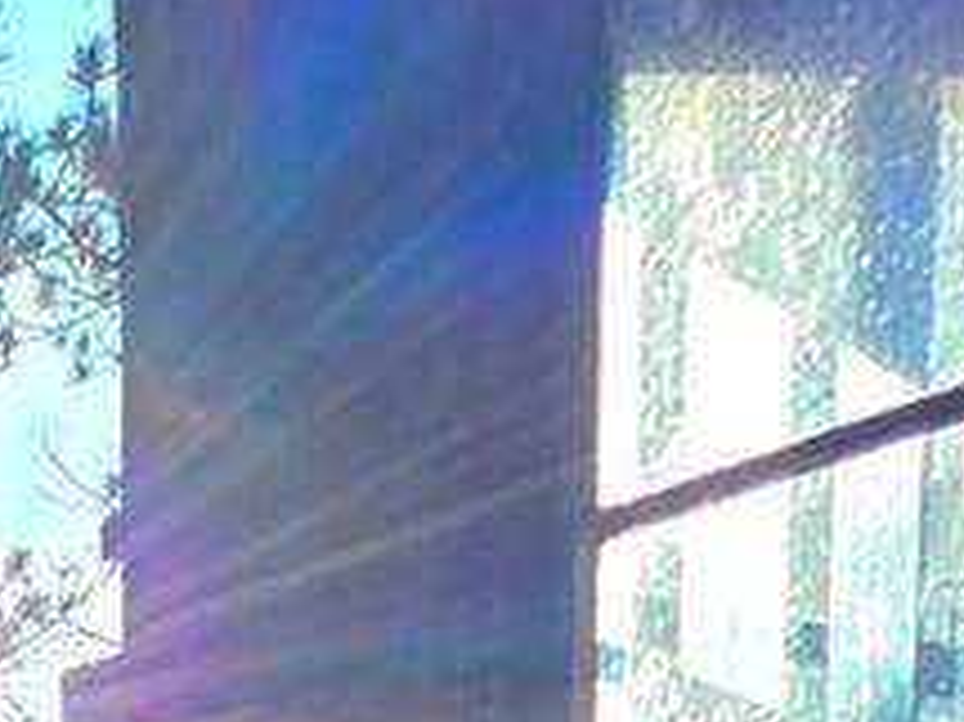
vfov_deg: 12.5
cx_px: -1155
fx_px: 2421
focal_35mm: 87
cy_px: 1830
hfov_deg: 15.7
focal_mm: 2.2
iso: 40
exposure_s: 1/769
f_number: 1.9
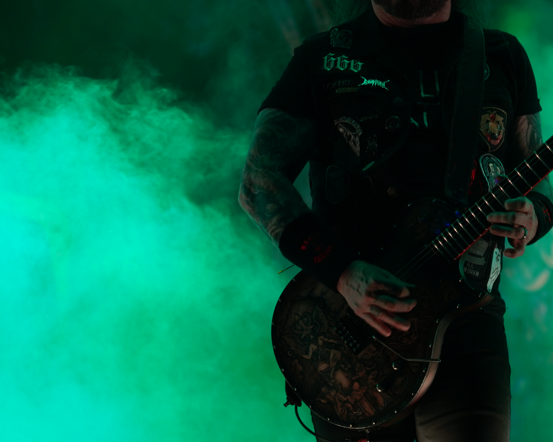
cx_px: 434
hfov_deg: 11.9
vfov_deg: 9.5
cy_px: 140
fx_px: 2651
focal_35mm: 162
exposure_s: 1/125
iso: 320
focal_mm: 105
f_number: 4
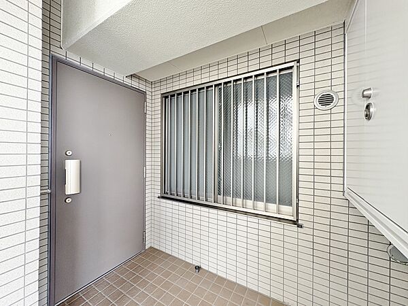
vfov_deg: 85.7
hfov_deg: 102.1
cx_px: 204
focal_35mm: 14
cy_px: 153
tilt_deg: -1.3
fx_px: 165
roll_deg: +0.0
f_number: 2.2
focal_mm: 2.22
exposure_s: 1/84
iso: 200
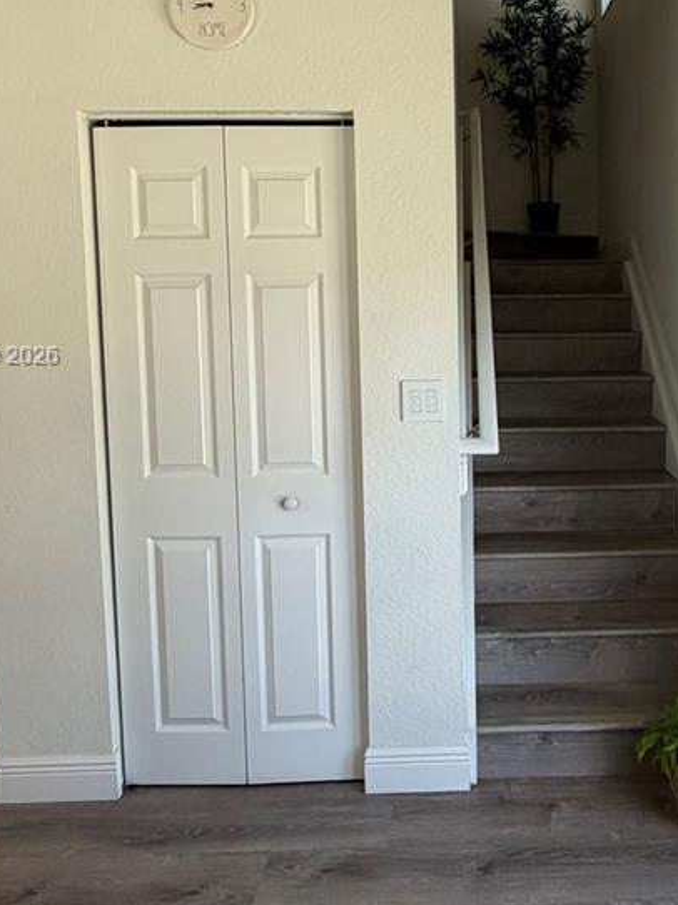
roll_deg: +1.3
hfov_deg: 44.1
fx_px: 810
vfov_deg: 57.9
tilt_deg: -5.0
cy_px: 357
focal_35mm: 31
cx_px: 501
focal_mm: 2.22
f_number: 2.2
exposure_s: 1/121
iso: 100
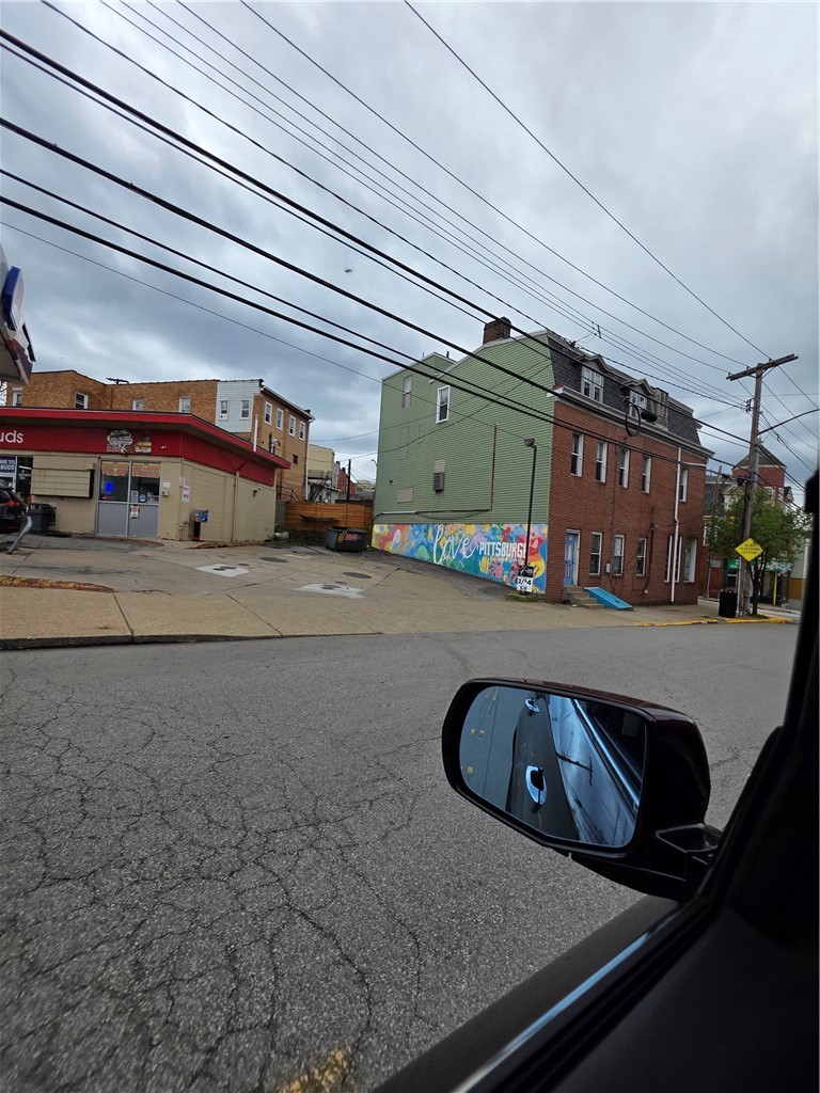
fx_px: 411
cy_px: 546
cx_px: 410
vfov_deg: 106.2
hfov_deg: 89.9
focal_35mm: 13
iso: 40
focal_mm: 2.2
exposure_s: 1/1073
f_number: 1.9
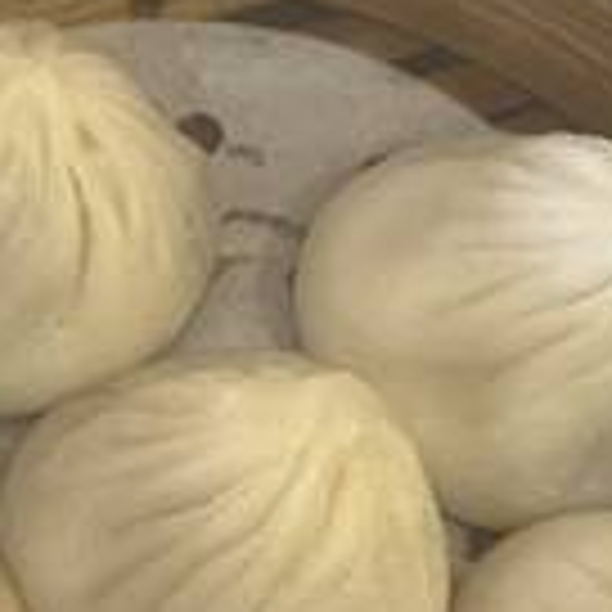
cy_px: 508
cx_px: -58
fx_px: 1980
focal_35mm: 99
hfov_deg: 17.0
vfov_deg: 17.4
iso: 200
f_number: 1.6
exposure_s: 1/60
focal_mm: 5.1
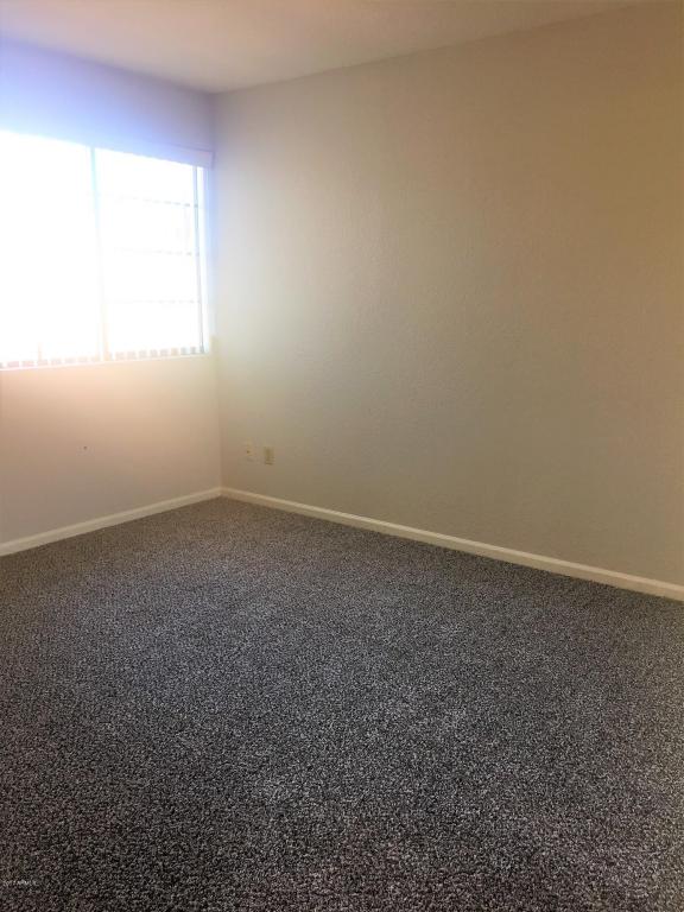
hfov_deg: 48.2
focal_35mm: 29
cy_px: 456
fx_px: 764
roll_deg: -0.5
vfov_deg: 61.7
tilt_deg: -11.1
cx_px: 342
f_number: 2.2
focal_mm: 4.15
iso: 32
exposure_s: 1/30
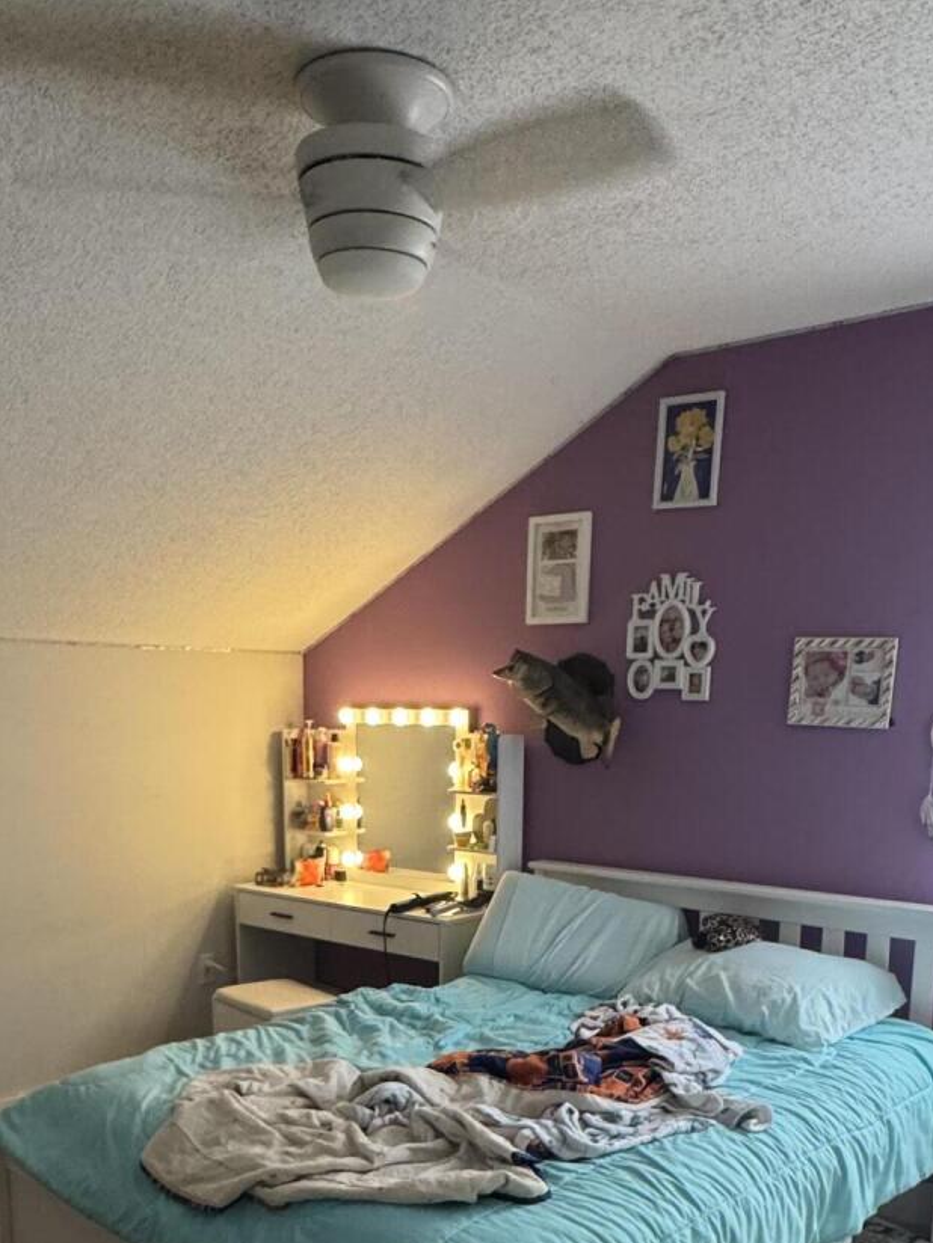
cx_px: 430
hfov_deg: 41.8
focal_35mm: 34
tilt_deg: -12.4
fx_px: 1222
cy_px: 976
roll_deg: -0.8
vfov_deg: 51.0
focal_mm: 2.22
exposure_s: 1/60
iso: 640
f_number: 2.2
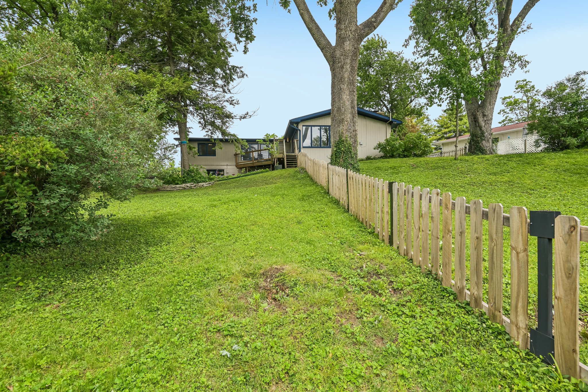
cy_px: 196
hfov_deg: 96.7
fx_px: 261
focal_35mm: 16
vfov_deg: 73.7
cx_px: 294
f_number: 8
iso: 100
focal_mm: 16
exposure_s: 1/160
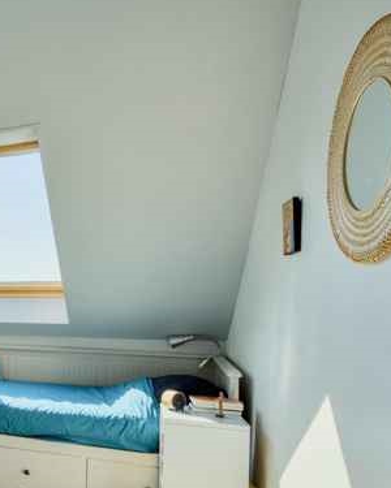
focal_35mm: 32
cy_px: 317
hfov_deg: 34.8
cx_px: -95
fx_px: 463
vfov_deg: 54.8
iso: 800
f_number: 8
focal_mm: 16
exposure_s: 1/1250
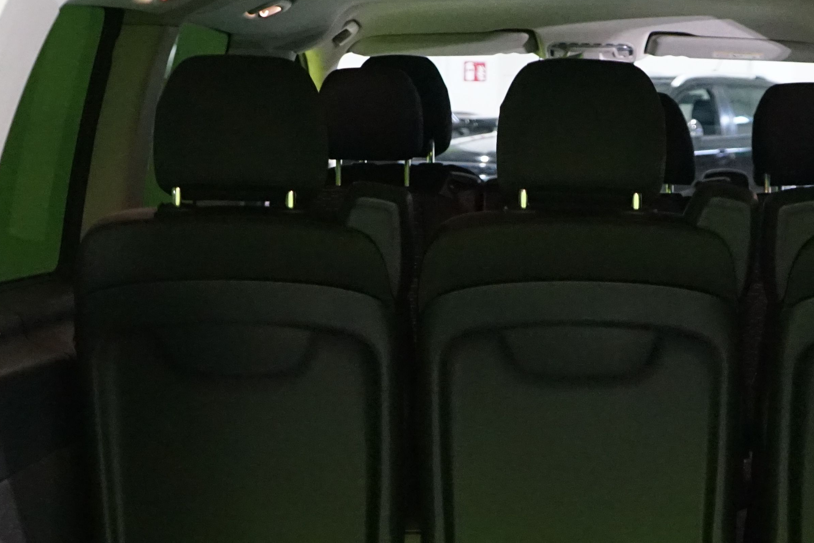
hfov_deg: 22.5
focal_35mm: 90
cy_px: 544
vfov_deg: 14.9
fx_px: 2035
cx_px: 590
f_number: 4
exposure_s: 1/125
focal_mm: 36
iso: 6400
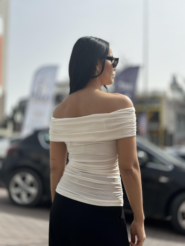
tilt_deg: +3.5
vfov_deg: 39.7
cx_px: 92
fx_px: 342
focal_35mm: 48
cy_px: 123
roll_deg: -1.9
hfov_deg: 30.3
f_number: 1.78
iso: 80
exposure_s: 1/6211
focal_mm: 6.86
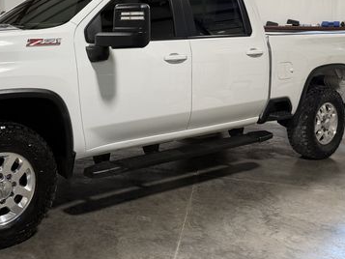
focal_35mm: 43
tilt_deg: -2.8
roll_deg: -0.9
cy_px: 52
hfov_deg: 42.4
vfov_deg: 32.7
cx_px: 84
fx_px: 429
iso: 125
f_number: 1.78
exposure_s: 1/60
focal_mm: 6.76
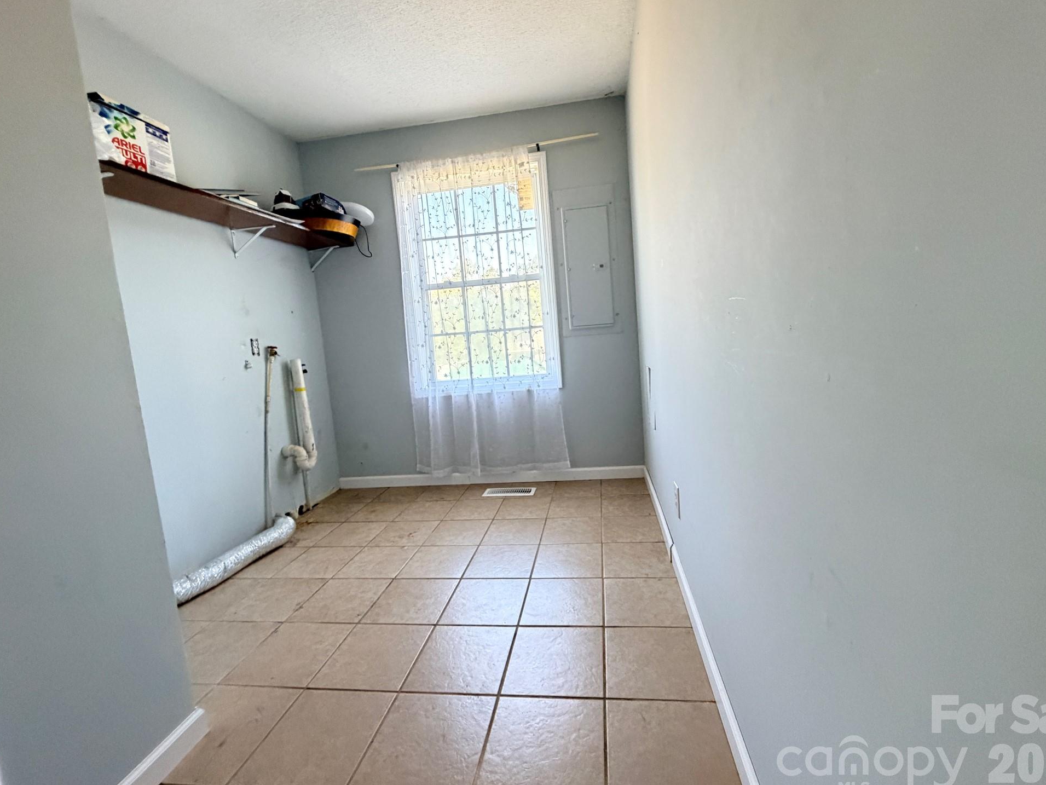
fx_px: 453
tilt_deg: -5.9
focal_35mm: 15
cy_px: 382
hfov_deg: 98.1
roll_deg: +5.9
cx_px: 546
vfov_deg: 81.7
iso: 640
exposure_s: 1/60
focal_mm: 2.22
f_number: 2.2
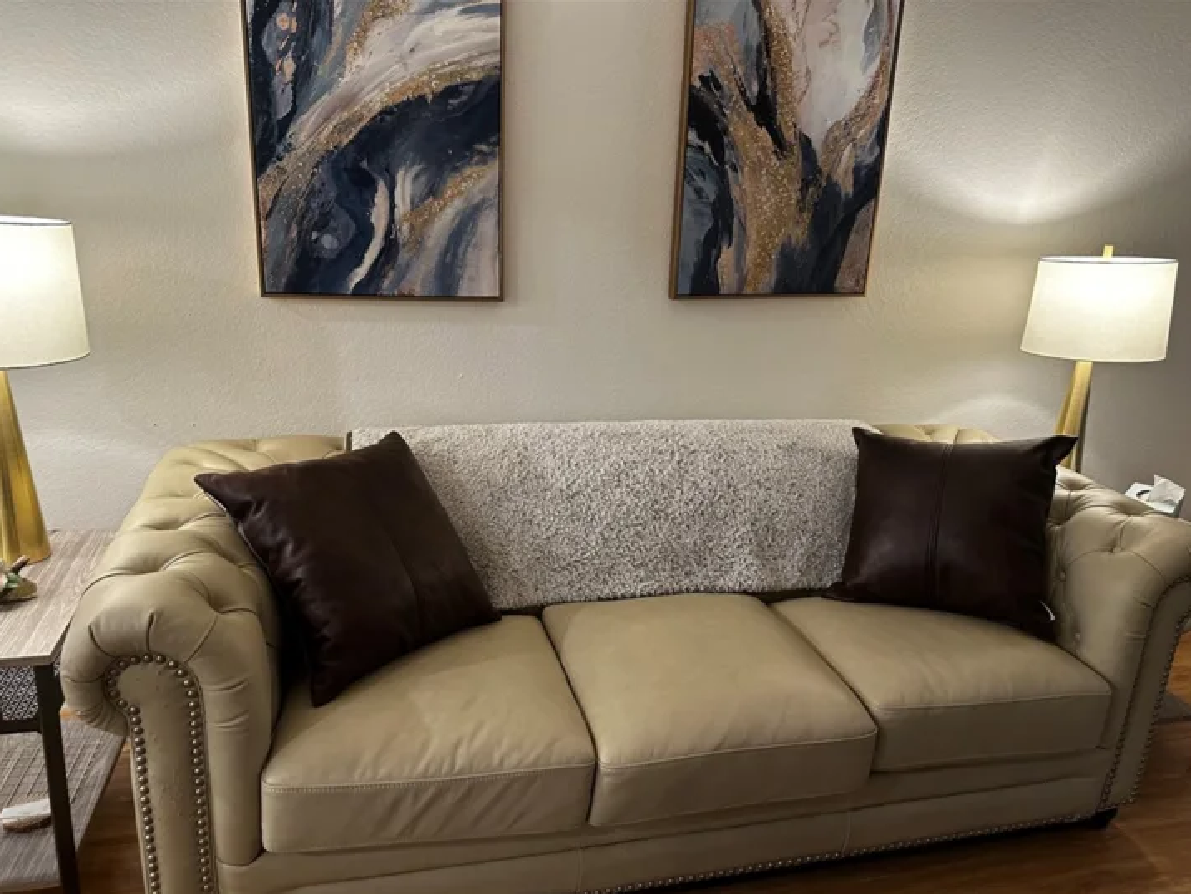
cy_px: 464
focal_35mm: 25
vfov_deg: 54.9
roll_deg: -3.2
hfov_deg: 69.4
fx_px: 860
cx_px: 584
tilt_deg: -15.9
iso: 250
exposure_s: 1/60
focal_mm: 6.86
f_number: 1.78
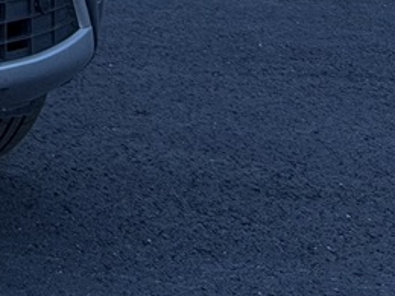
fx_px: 3035
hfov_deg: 6.9
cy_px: -469
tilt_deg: +0.1
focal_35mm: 266
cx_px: -647
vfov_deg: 5.4
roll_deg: +0.2
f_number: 1.78
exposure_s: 1/1285
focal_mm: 6.76
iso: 80
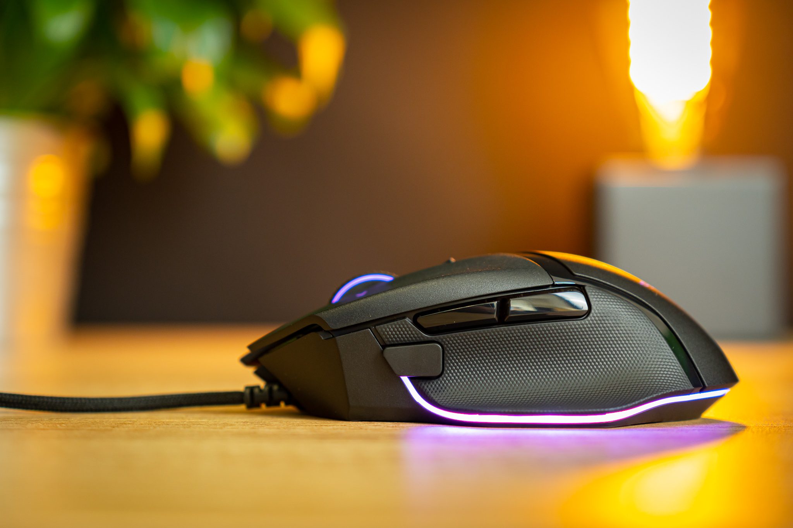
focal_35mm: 82
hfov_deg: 24.6
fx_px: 1817
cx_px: 396
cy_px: 264
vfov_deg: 16.6
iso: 500
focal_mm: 55
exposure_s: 1/20
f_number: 2.8
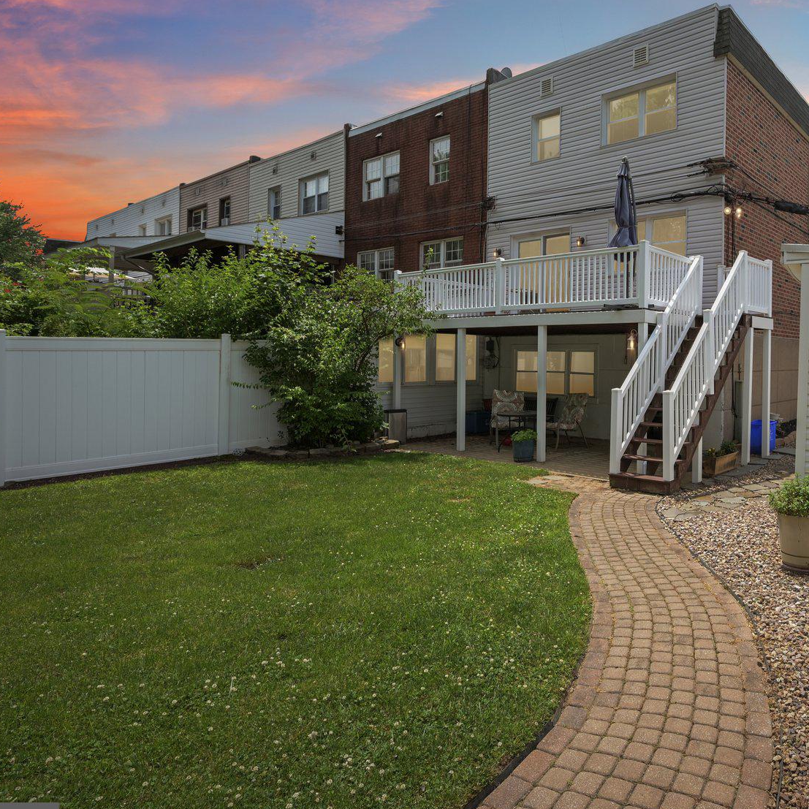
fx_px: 582
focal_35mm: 22
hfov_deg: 63.7
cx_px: 645
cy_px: 357
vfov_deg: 69.4
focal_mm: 14
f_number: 8
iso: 100
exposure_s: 1/125
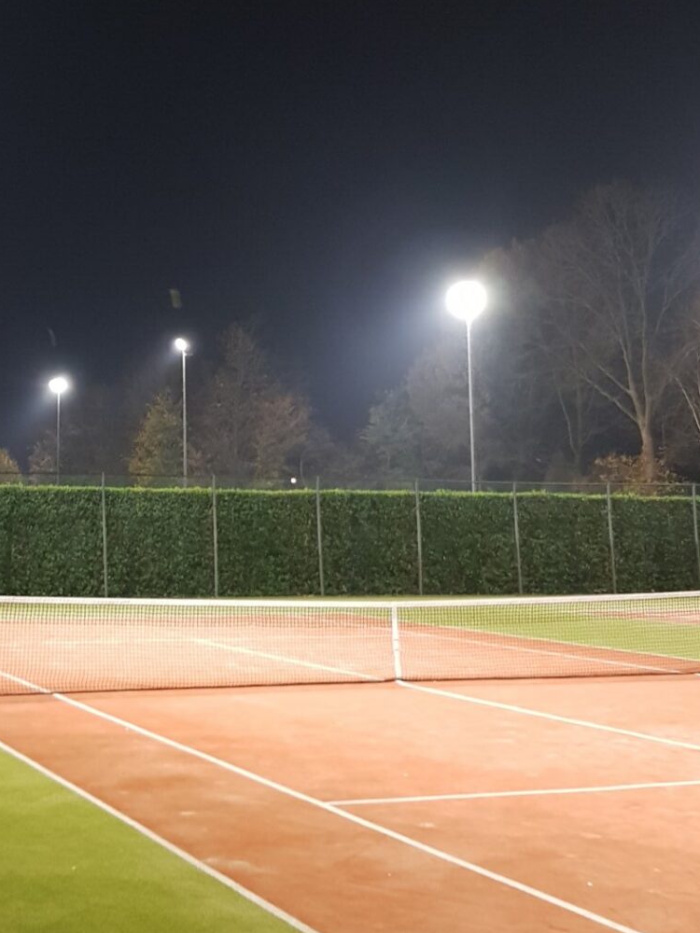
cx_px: 113
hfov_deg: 27.3
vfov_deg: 36.5
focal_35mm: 52
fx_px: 1402
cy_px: 332
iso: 200
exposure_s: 1/21
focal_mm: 4.2
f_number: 1.7
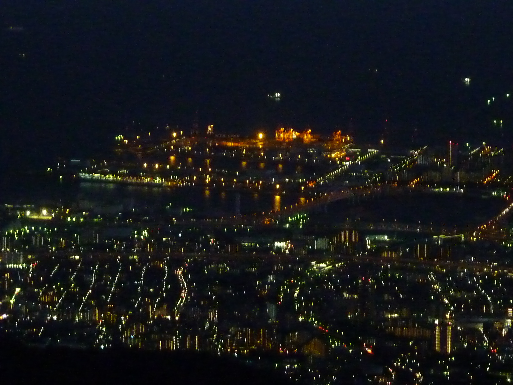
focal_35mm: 161
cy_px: 192
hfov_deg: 12.3
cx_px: 256
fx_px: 2386
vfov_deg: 9.2
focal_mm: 14.7
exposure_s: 1/8
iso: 800
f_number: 4.3
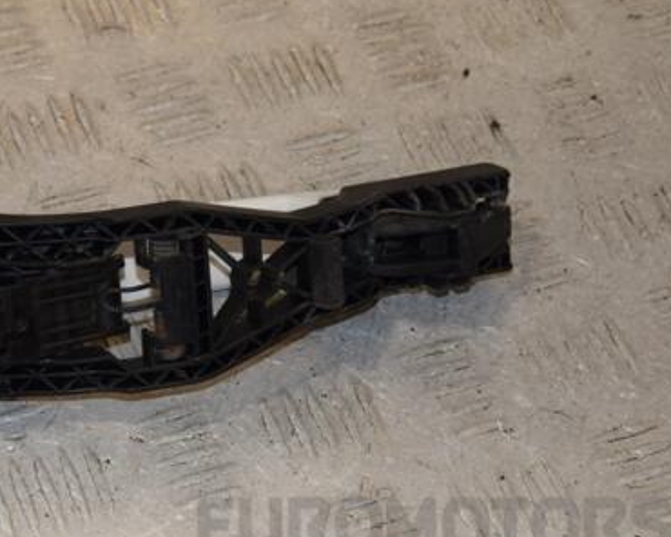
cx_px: 163
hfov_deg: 16.8
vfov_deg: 13.5
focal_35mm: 114
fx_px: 2264
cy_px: 283
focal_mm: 50
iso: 800
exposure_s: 1/200
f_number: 8
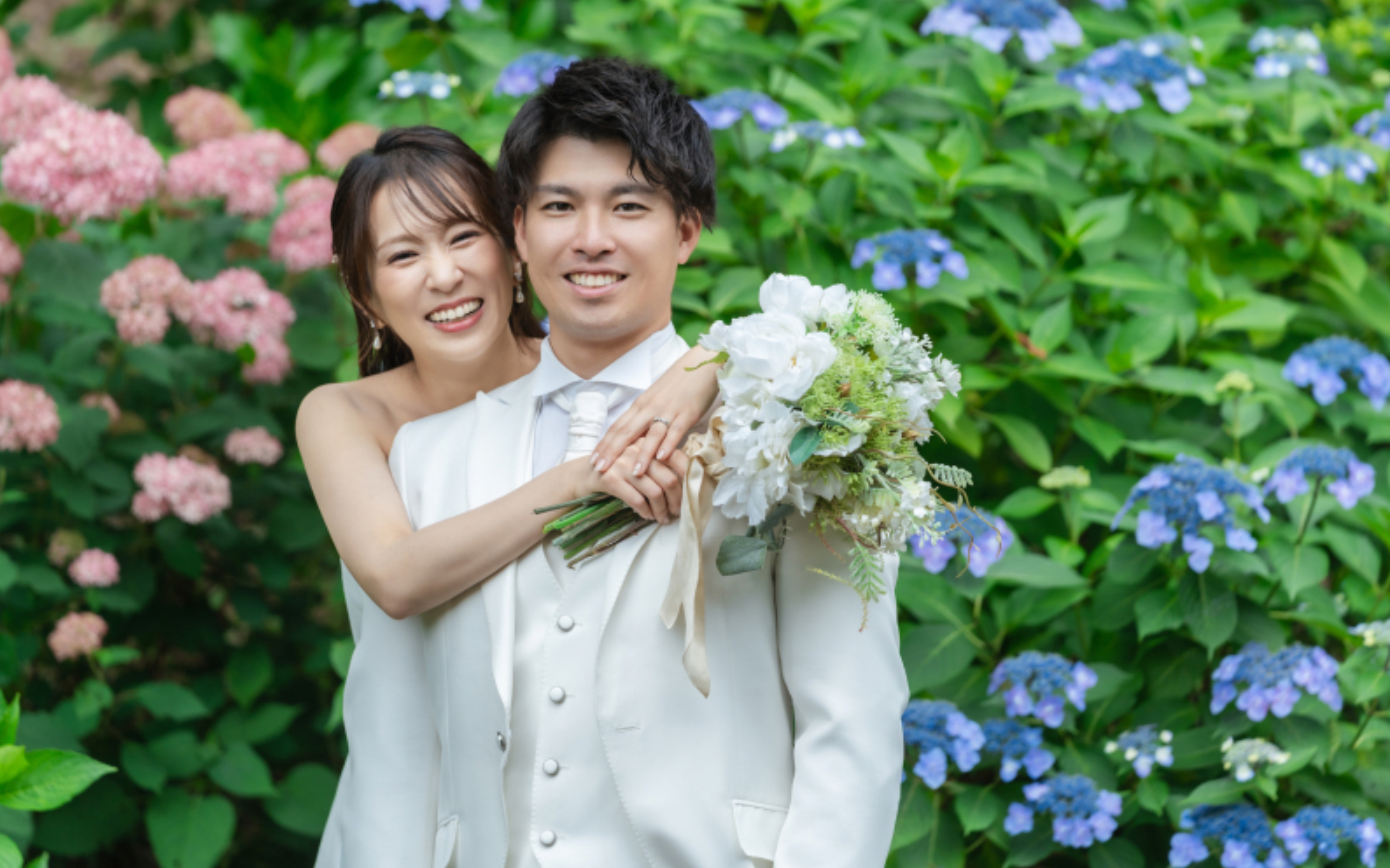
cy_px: 435
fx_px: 7424
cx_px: 691
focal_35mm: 196
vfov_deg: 6.7
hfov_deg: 10.7
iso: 200
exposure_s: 1/500
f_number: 3.5
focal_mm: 191
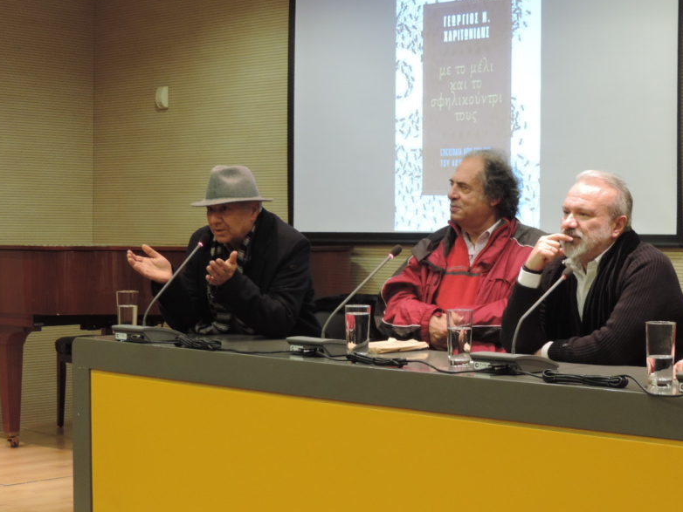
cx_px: 440
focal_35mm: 72
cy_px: 289
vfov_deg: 20.4
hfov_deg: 26.9
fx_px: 1421
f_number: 3.7
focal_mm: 9.8
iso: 400
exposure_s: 1/25
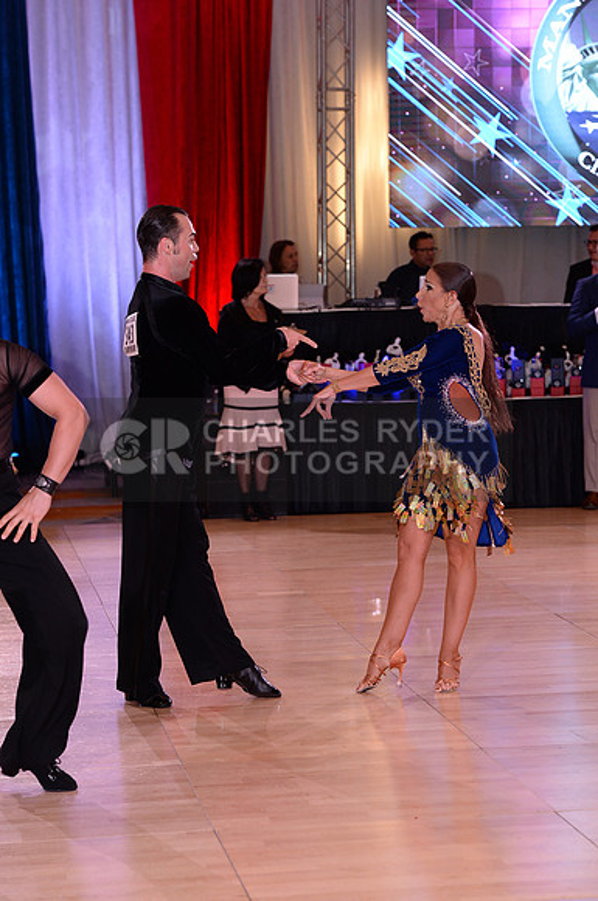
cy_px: 450
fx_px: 2549
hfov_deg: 13.4
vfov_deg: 20.0
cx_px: 299
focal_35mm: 102
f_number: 5
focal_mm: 102
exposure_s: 1/250
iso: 1600
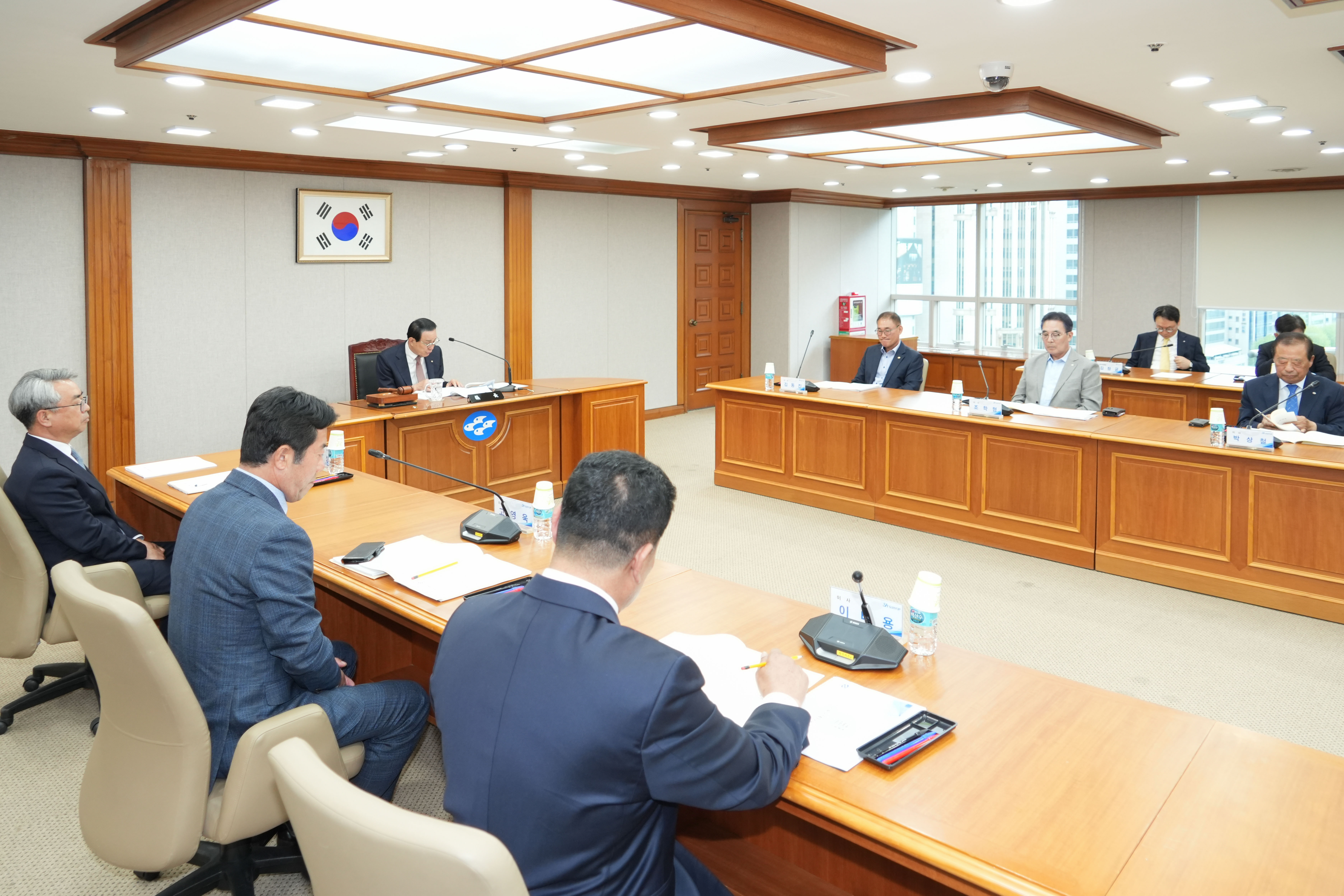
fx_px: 896
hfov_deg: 73.7
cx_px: 672
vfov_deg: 53.1
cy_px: 448
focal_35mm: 24
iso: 1250
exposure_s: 1/125
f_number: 4.5
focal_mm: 24
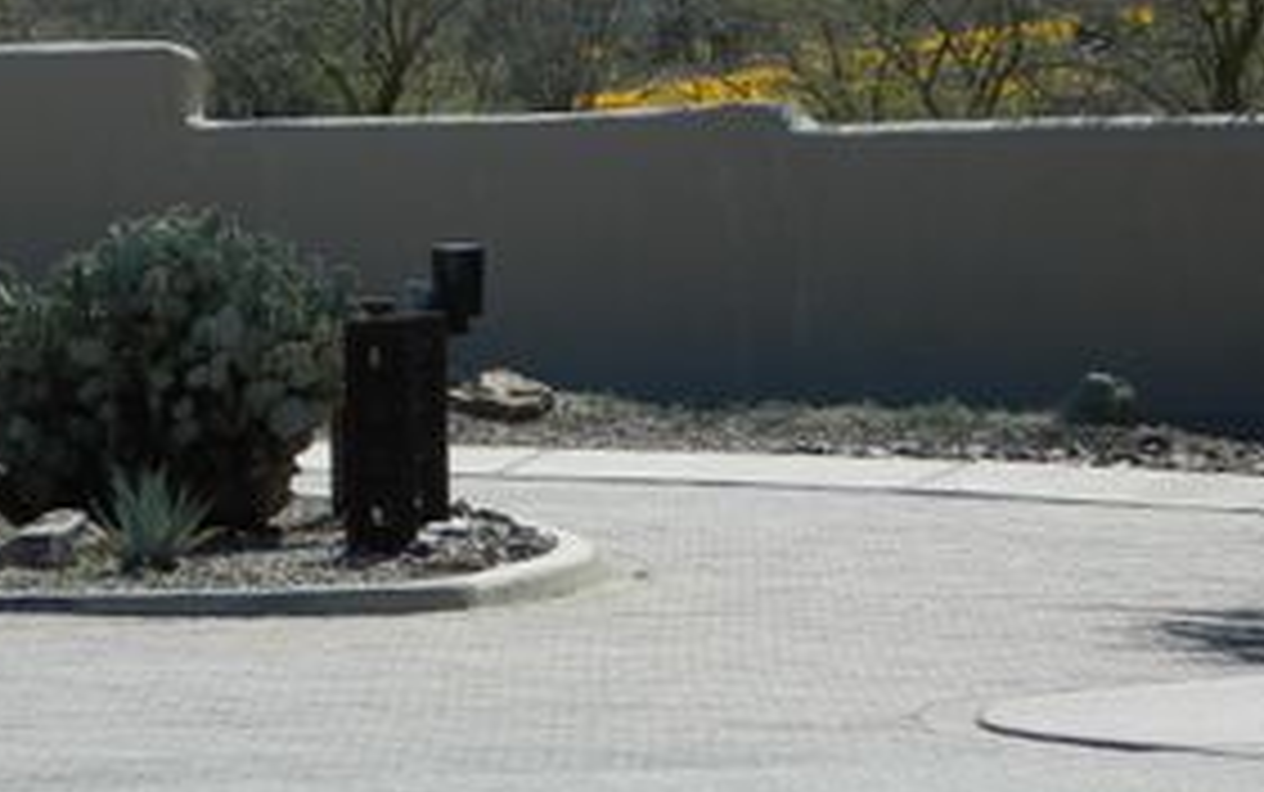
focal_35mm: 243
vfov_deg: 5.4
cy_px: 2
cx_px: 189
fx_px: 8376
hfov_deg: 8.6
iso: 80
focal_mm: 23.2
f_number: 4.7
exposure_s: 1/640
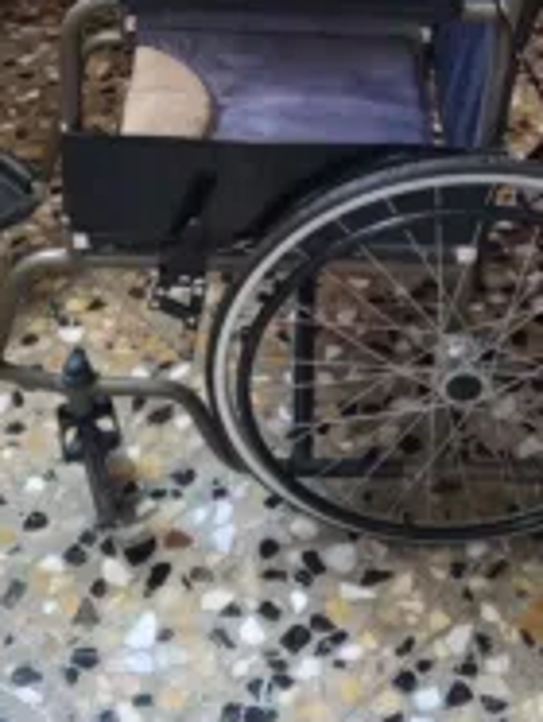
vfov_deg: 31.4
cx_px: 318
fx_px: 1210
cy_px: 54
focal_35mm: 58
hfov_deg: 25.3
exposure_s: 1/24
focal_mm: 4.19
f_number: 1.6
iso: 2109
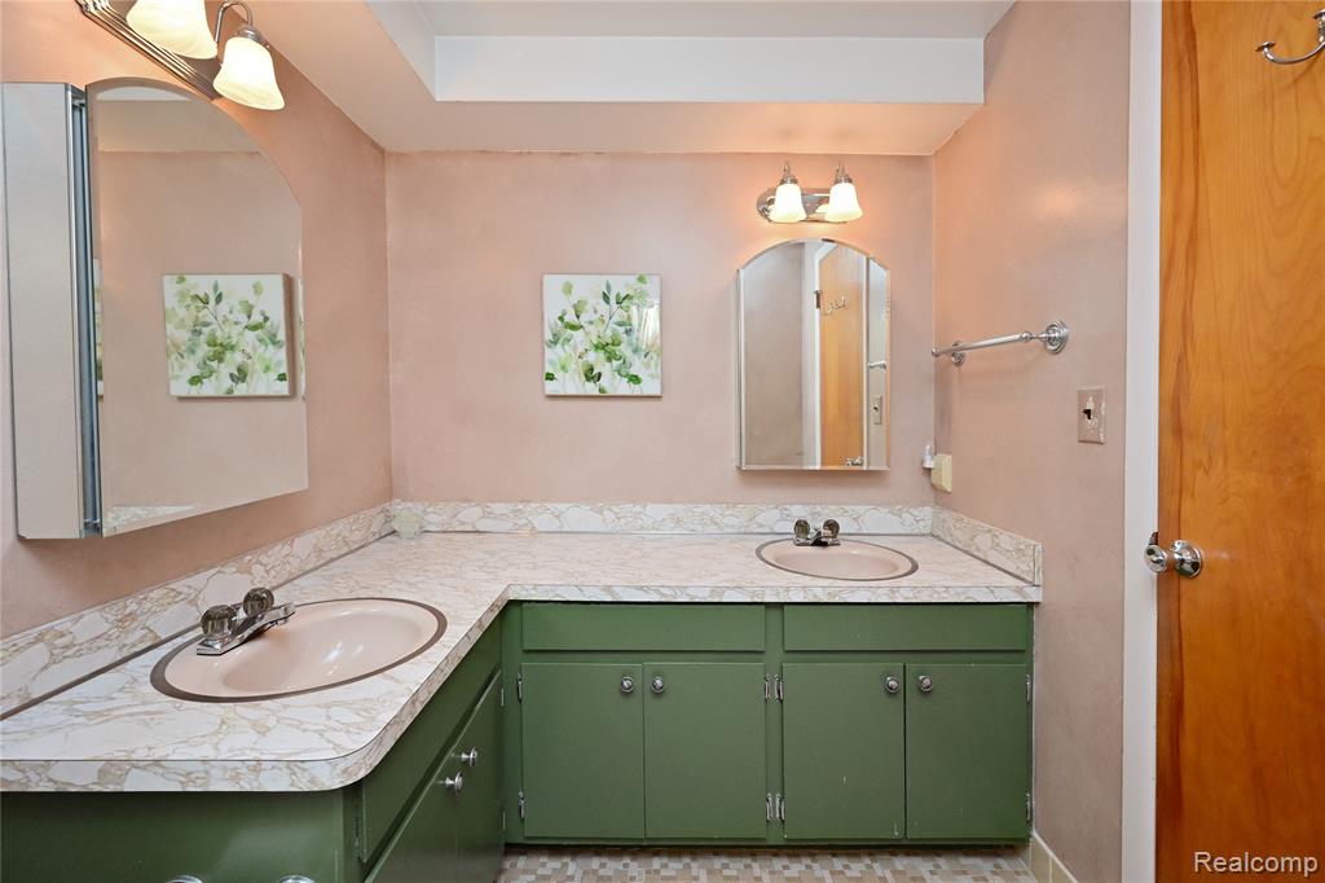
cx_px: 662
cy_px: 442
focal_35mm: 14
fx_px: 515
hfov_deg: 104.3
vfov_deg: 81.2
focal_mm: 14
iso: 1250
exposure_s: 1/60
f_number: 9
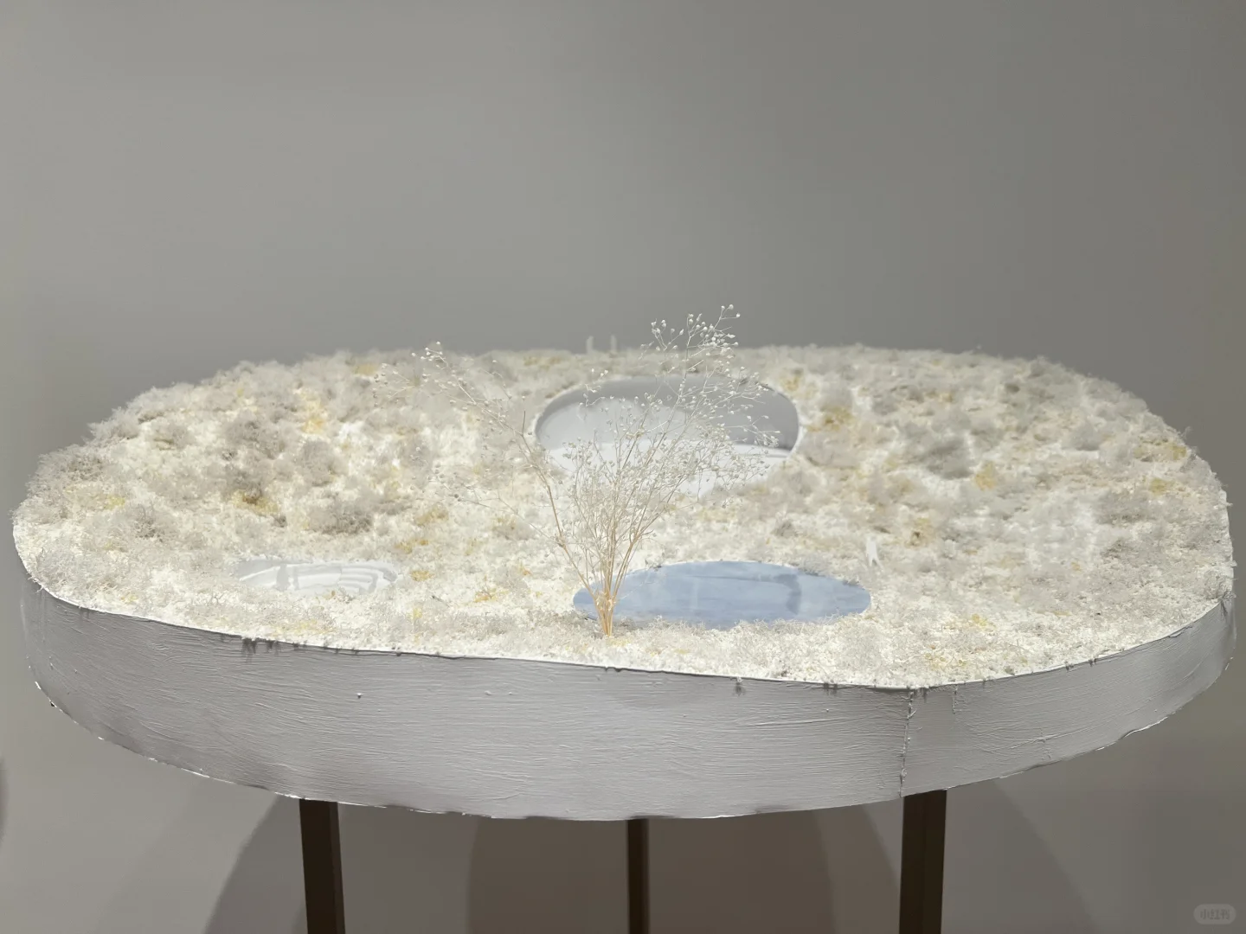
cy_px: 467
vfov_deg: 53.1
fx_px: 936
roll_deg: +1.4
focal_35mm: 26
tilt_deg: -10.1
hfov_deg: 67.3
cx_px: 623
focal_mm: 5.7
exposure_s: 1/100
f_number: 1.5
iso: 80
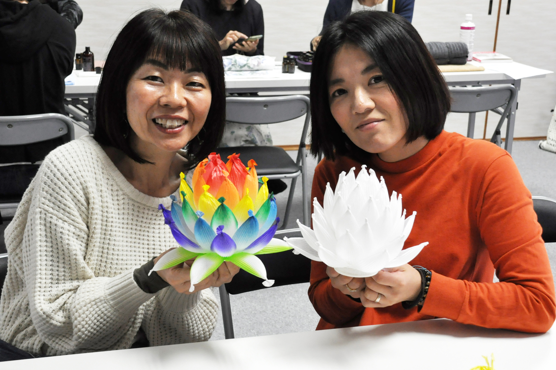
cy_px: 186
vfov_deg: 31.2
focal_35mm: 43
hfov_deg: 45.4
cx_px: 281
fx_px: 664
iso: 800
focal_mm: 28
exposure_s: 1/125
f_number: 5.6
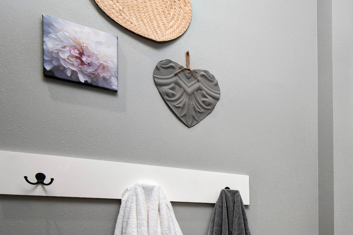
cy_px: 237
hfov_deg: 46.8
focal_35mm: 33
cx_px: 360
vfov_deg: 35.9
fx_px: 324
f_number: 6.7
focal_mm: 16
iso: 280
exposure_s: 1/45
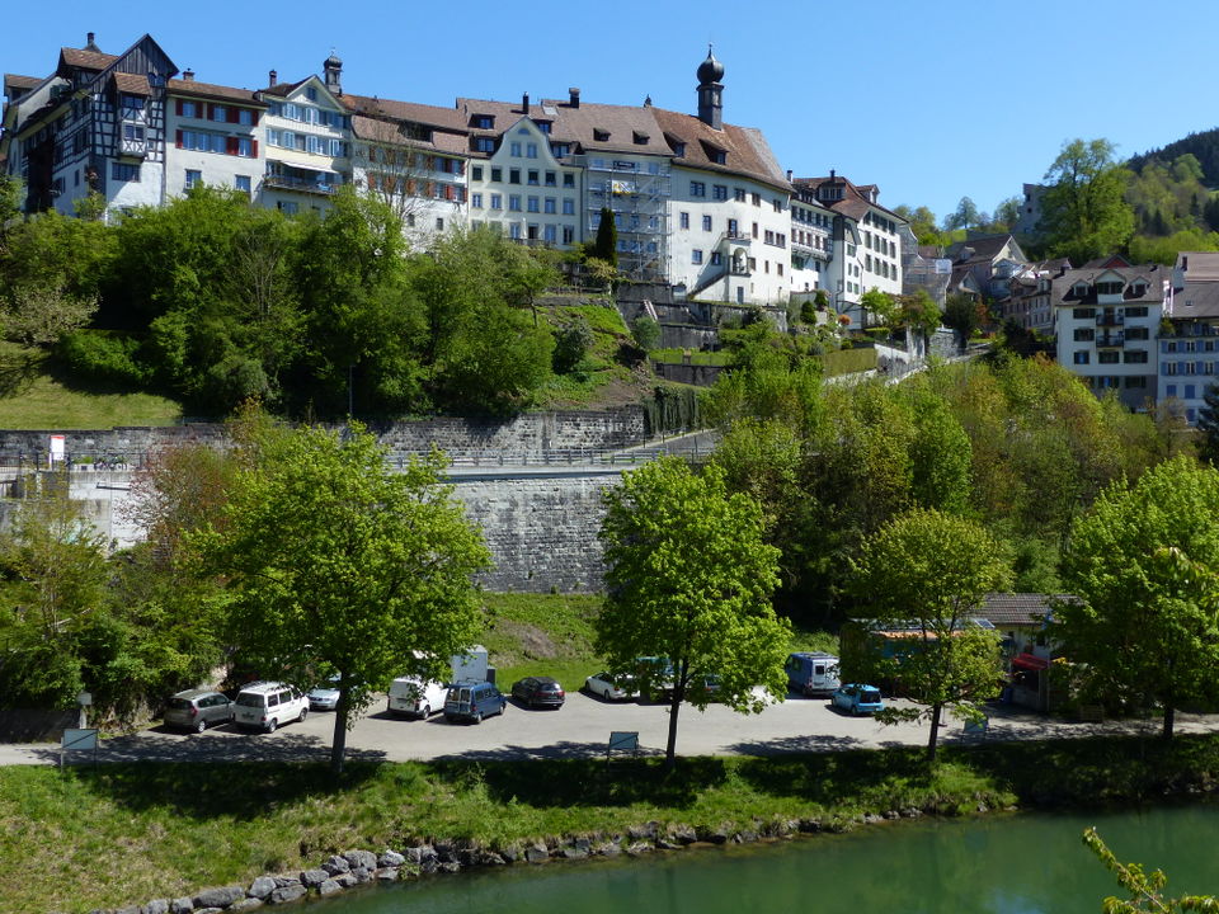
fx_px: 1338
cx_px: 610
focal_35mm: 38
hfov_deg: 49.0
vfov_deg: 37.7
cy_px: 457
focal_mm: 6.8
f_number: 4
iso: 100
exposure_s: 1/800
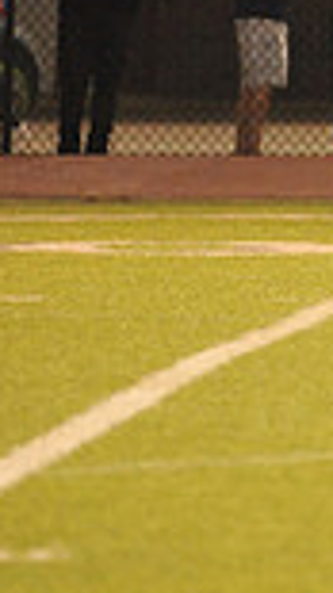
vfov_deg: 2.8
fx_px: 12311
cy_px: -111
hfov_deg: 1.5
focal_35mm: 783
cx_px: 1099
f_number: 5.6
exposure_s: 1/200
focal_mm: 200
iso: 5000
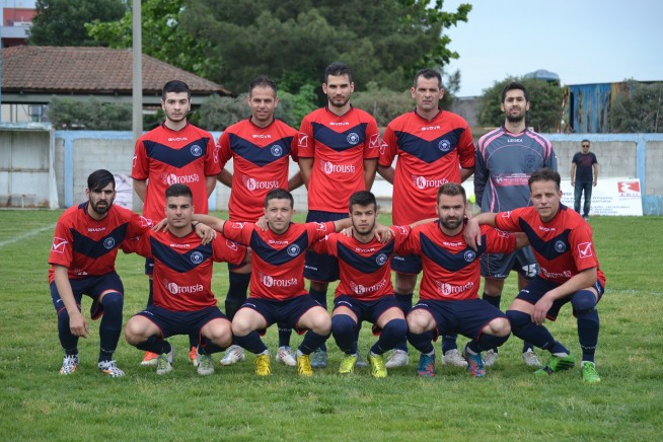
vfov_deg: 12.1
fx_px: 2090
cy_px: 220
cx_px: 334
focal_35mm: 114
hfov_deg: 18.0
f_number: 4.2
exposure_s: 1/800
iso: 400
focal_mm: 75
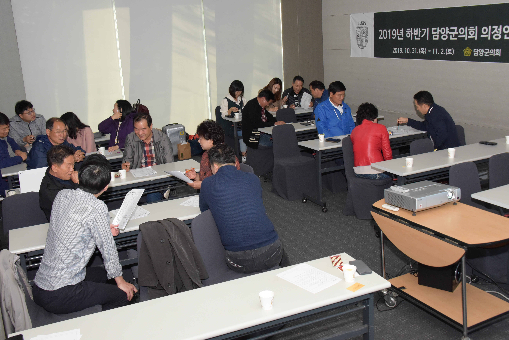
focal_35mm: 38
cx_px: 268
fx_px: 537
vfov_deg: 35.1
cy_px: 153
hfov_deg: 50.7
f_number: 10
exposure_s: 1/200
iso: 4500
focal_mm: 34
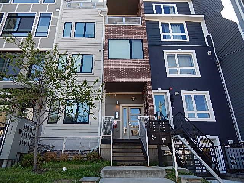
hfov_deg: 73.9
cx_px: 122
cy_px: 92
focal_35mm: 23
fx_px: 162
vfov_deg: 58.9
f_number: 3
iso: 125
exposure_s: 1/400
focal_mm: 4
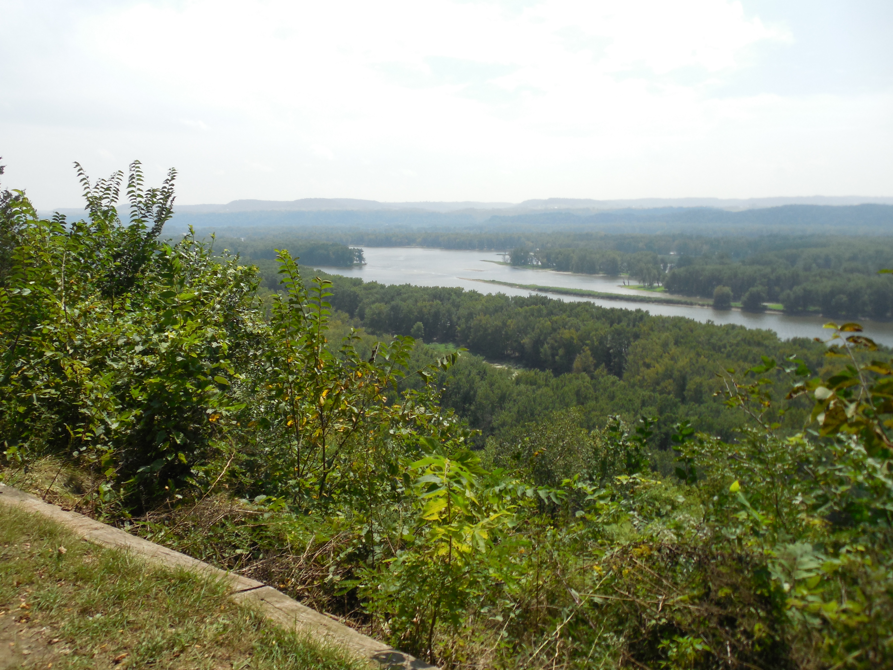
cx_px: 446
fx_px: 722
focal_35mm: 28
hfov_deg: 63.4
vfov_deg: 49.7
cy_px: 335
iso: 125
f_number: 3.5
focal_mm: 5
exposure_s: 1/1250
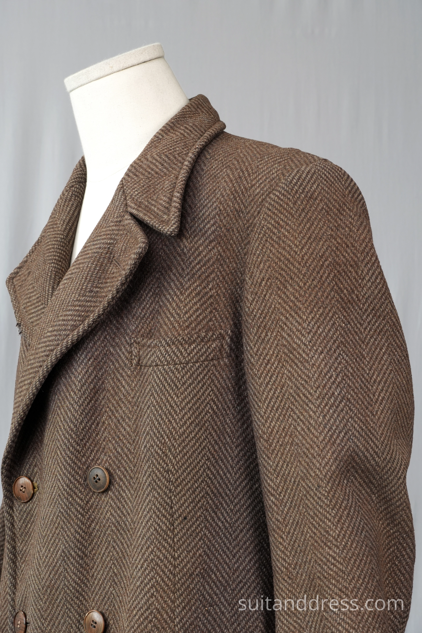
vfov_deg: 25.1
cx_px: 211
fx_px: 1424
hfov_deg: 16.9
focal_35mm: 81
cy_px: 316
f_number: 8
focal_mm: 54
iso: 250
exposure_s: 1/25
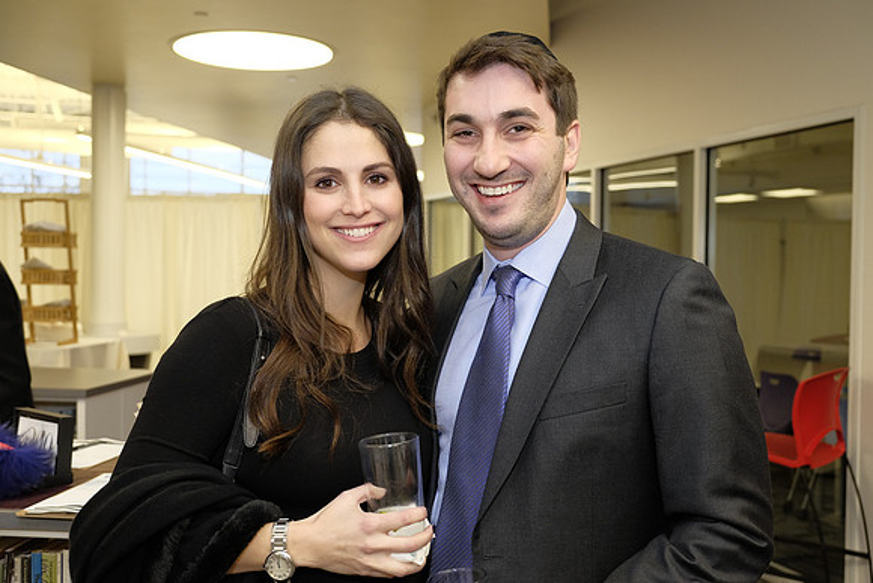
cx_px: 436
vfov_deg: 36.9
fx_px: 873
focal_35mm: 36
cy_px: 292
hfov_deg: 53.1
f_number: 3.2
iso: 1000
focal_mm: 24.3
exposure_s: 1/125
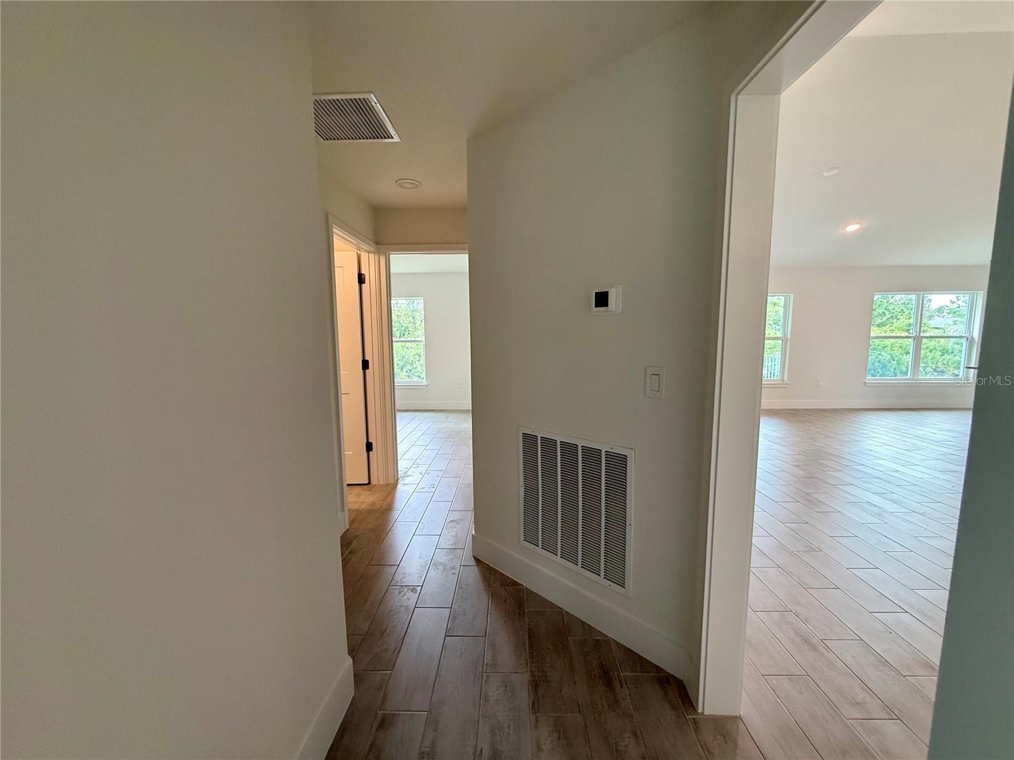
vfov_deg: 85.7
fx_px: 410
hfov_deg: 102.1
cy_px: 380
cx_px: 507
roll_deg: +0.0
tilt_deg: -5.6
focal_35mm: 14
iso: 200
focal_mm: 2.22
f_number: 2.2
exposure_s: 1/120
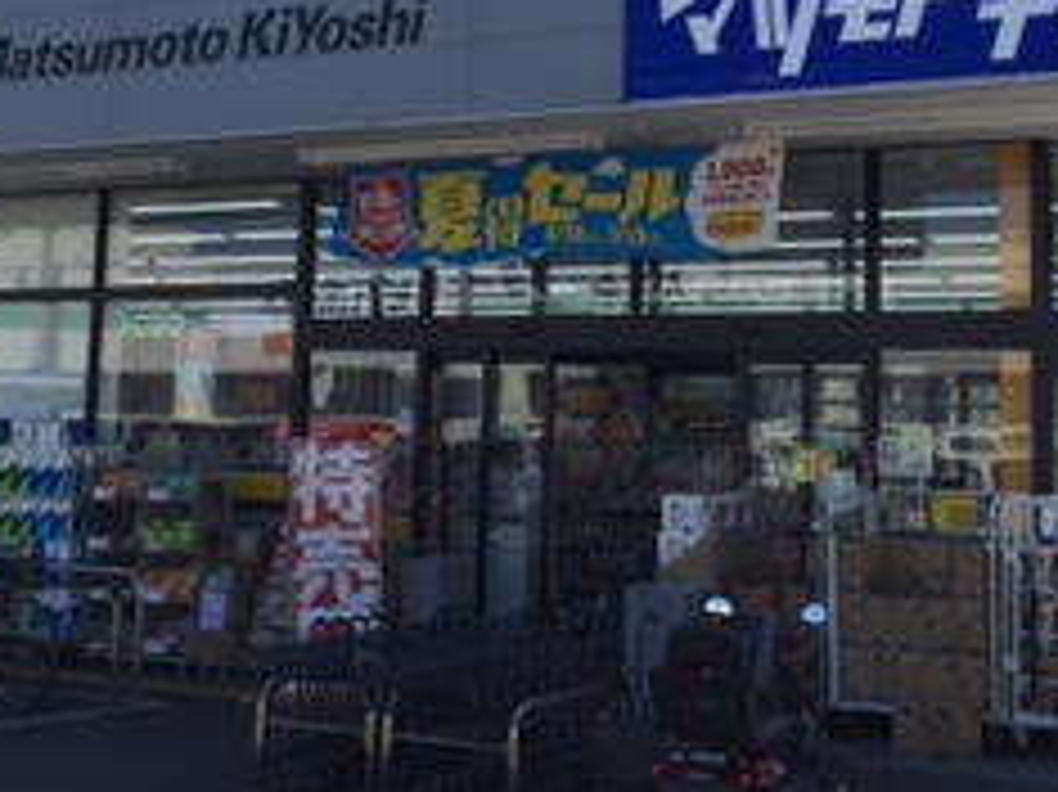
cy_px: -18
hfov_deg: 24.7
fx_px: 2413
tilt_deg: +9.1
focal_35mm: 79
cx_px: 581
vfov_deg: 18.1
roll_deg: -3.0
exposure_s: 1/1099
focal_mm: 4.15
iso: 32
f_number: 2.2
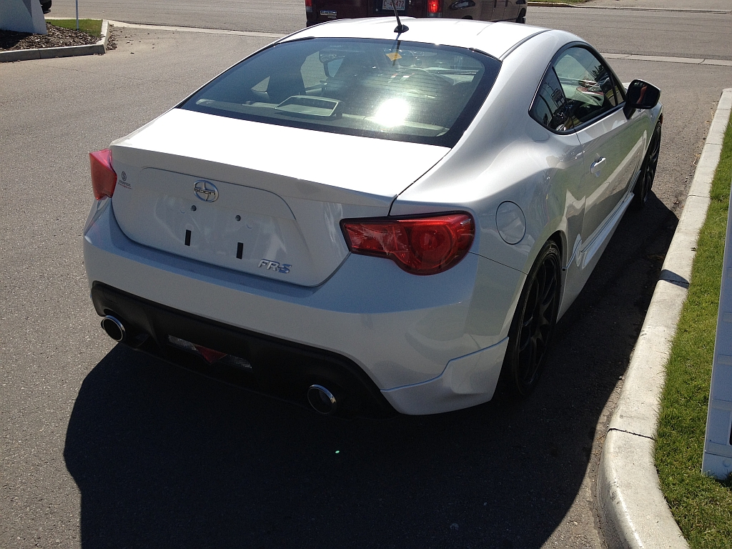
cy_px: 274
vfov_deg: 40.7
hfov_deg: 52.6
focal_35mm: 35
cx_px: 366
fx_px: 740
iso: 64
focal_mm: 4.28
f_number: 2.4
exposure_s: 1/1672
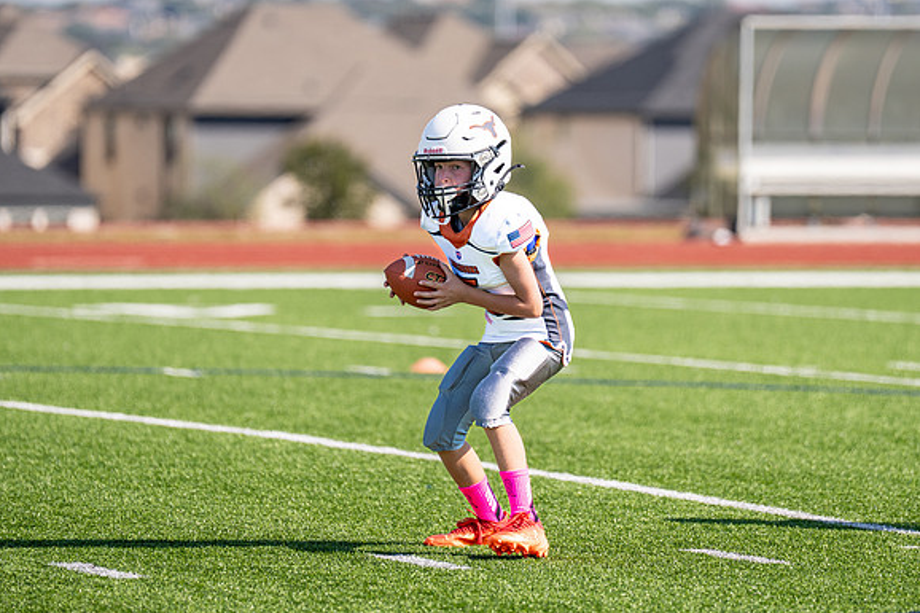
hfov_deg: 7.0
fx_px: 7485
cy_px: 244
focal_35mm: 293
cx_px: 494
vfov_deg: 4.7
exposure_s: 1/2000
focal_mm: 200
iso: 100
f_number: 2.8
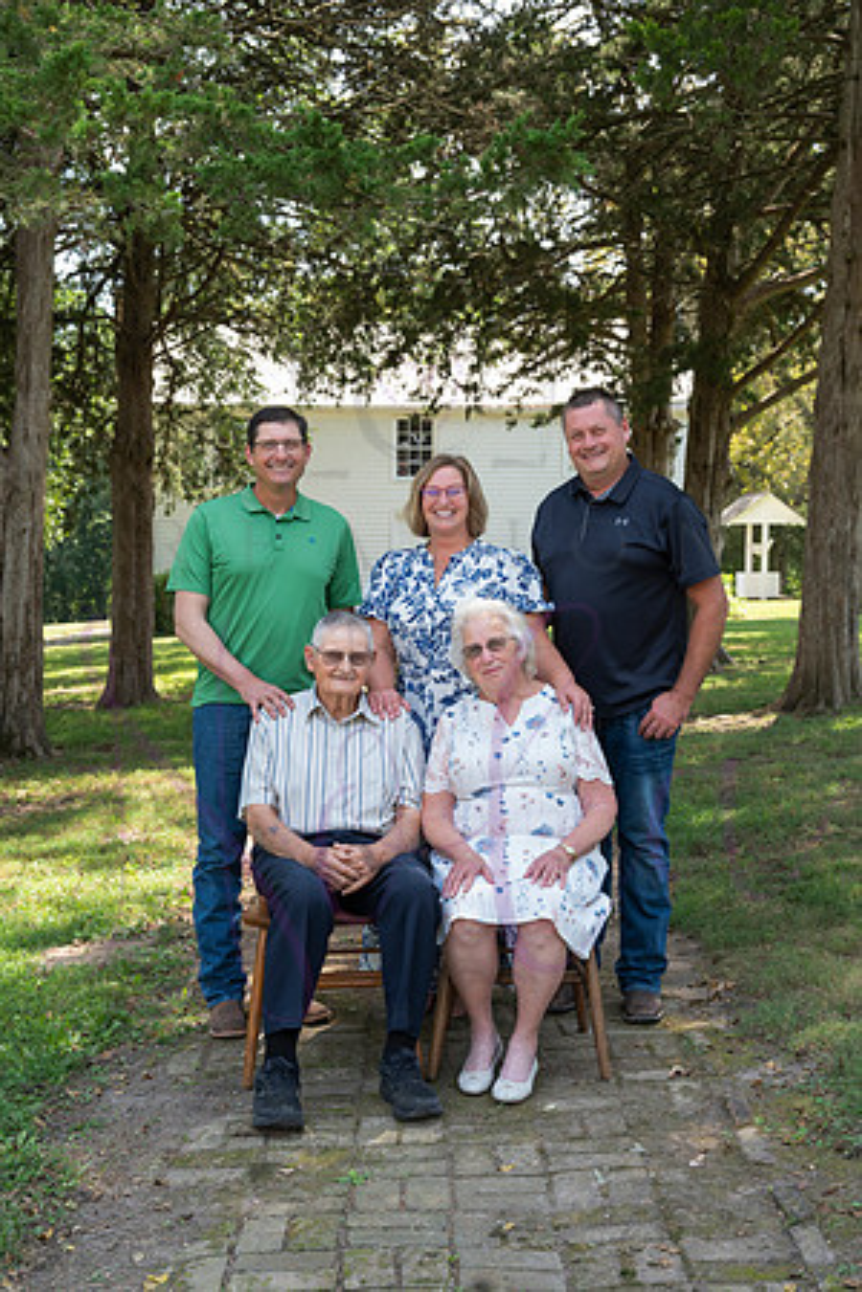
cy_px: 646
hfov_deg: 29.2
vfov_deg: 42.7
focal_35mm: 46
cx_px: 431
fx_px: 1652
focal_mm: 46
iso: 400
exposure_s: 1/200
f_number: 5.6
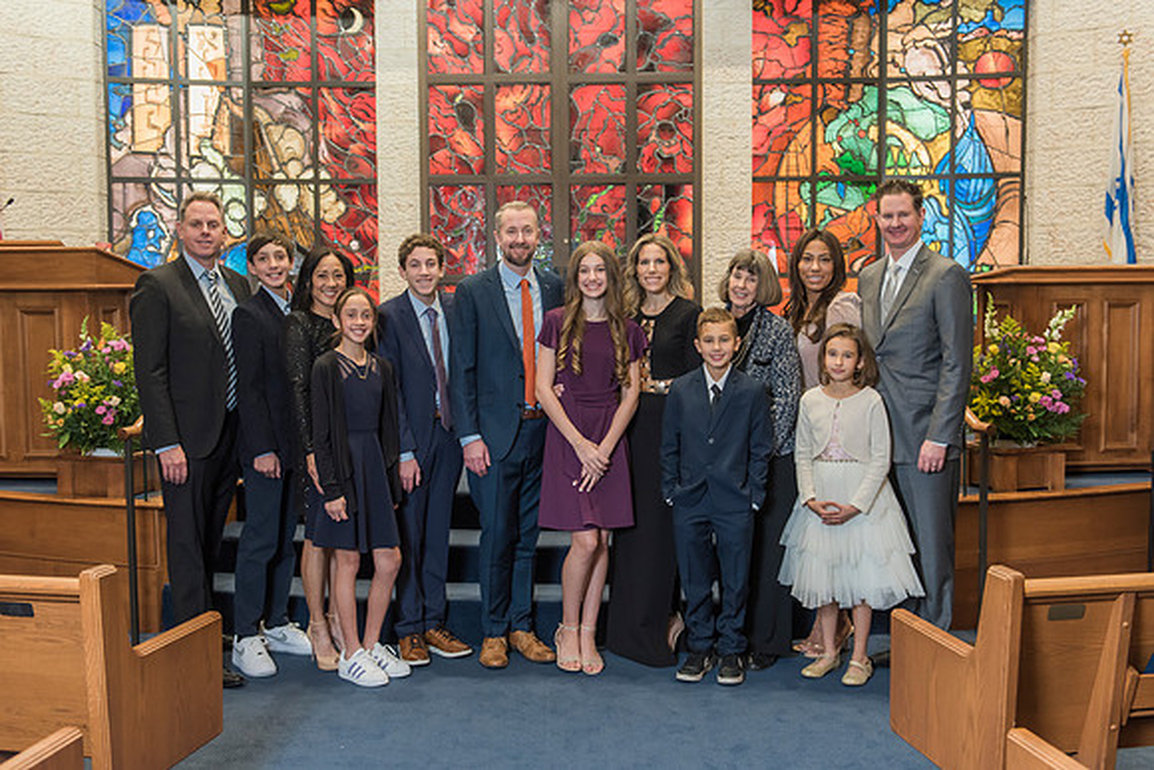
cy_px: 382
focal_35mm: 39
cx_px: 567
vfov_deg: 34.2
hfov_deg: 49.6
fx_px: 1250
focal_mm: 38
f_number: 4
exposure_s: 1/100
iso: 1250
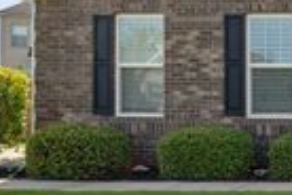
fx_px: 485
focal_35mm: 60
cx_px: 472
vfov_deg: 22.4
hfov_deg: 23.9
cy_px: 43
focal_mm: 11
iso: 200
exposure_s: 1/320
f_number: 6.3
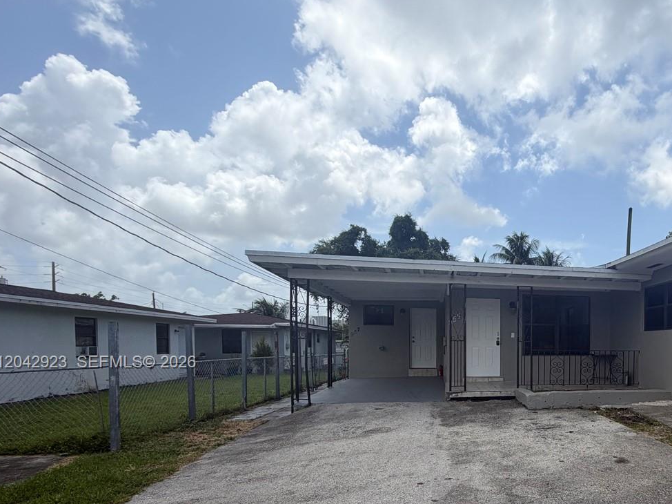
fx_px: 446
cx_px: 533
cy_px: 363
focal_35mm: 23
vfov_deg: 56.6
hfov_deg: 67.3
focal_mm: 2.22
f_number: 2.2
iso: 20
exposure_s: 1/1211
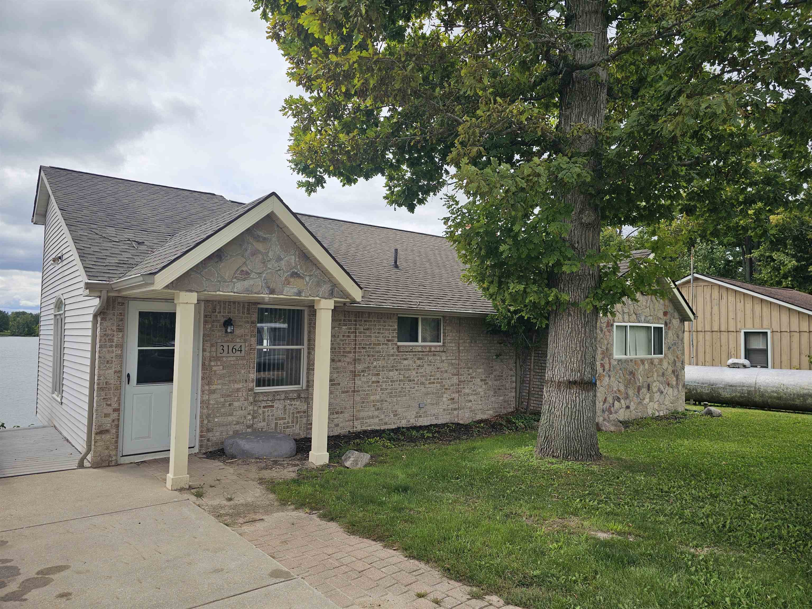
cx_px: 406
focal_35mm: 23
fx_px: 540
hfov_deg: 73.9
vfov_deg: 58.9
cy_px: 304
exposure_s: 1/722
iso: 10
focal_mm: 6.3
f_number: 1.7
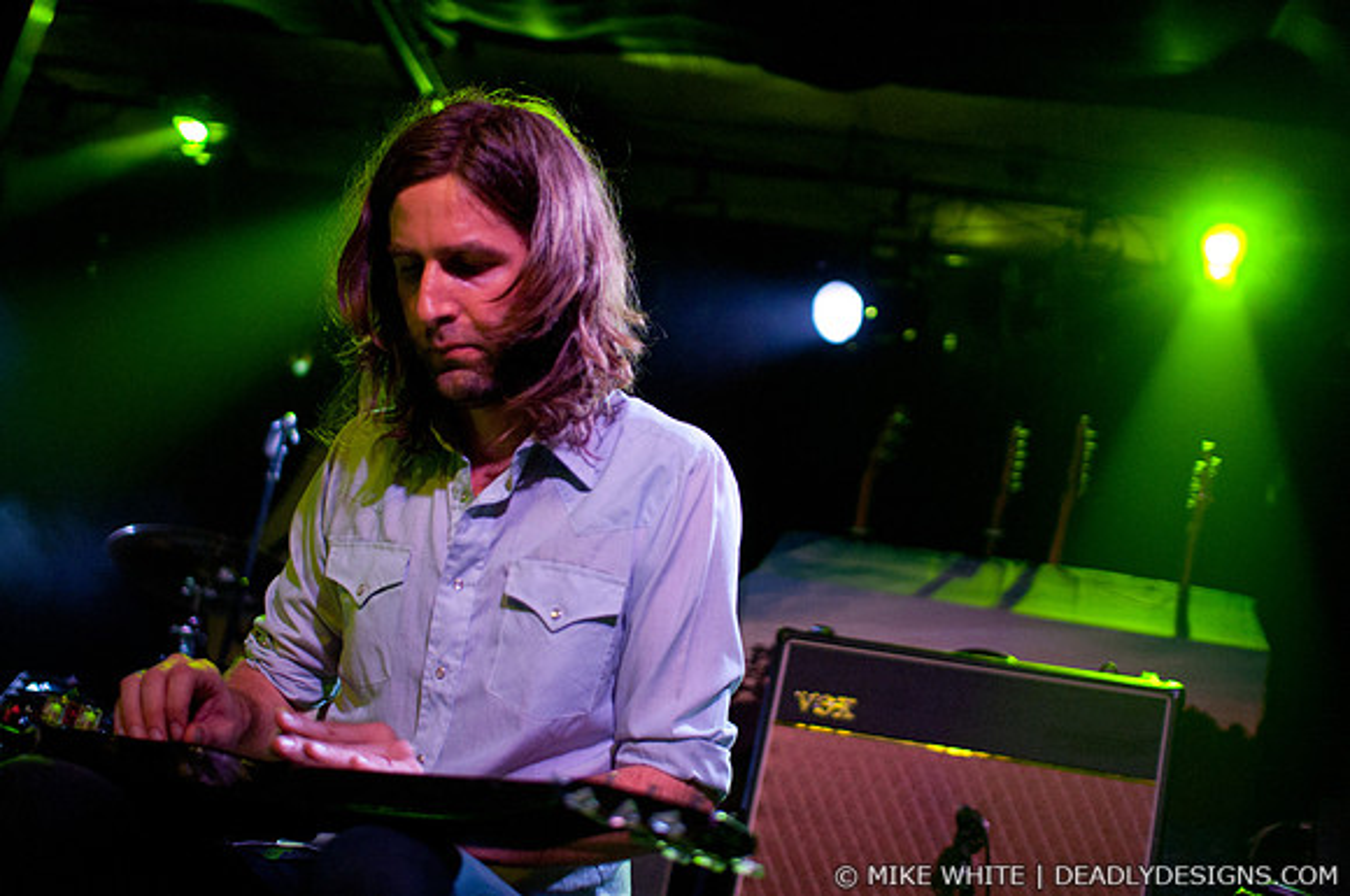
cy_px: 448
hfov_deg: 43.7
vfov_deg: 29.8
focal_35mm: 45
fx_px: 1685
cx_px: 675
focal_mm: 30
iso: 1000
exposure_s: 1/60
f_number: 1.4
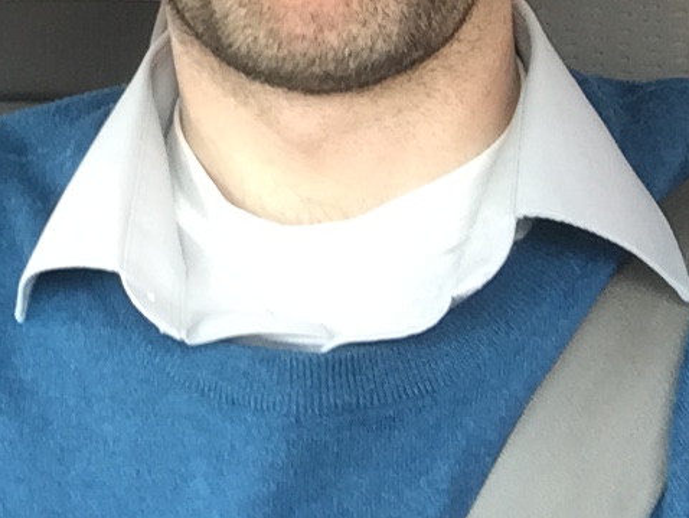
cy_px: -92
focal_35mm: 83
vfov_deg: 17.1
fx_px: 1653
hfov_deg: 22.7
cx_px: 10
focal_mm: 2.65
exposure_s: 1/30
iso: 40
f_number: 2.2
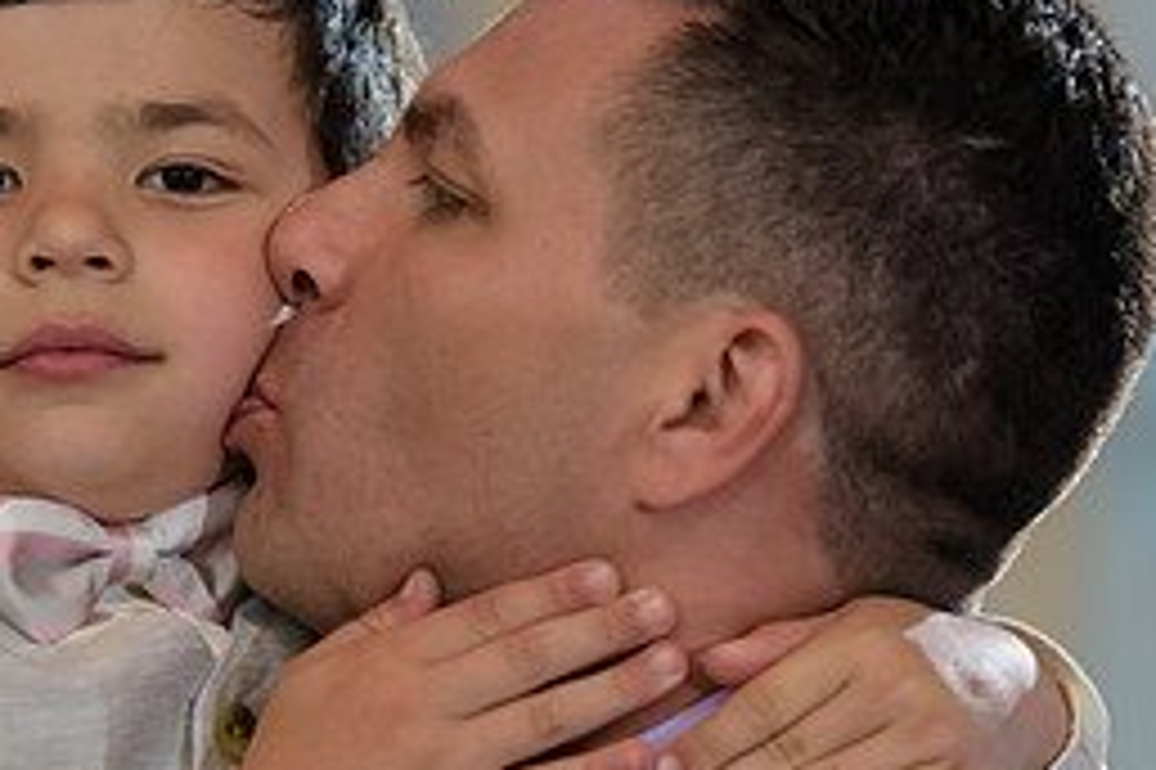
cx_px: 184
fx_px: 11231
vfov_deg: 3.9
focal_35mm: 350
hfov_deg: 5.9
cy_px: 448
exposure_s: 1/125
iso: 1600
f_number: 3.2
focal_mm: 155
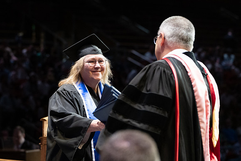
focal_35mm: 140
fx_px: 939
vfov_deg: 9.8
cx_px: 90
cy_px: 67
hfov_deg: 14.6
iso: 2500
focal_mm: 91
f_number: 3.2
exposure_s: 1/400
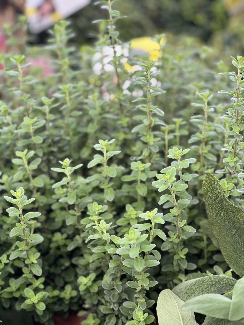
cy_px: 162
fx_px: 724
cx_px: 122
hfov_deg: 19.1
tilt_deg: -29.6
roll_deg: -2.5
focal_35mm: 77
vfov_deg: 25.3
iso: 64
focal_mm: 9
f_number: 2.8
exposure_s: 1/121
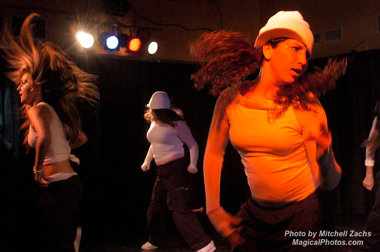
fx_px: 553
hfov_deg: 37.9
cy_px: 126
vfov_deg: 25.6
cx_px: 190
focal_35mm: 52
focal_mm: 35
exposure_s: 1/100
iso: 1600
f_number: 5.3
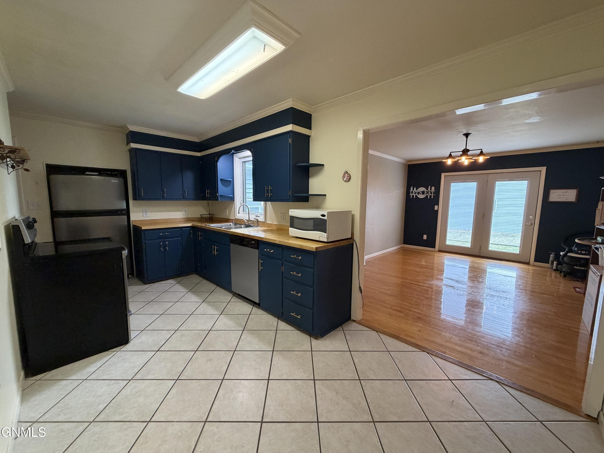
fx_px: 244
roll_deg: +0.0
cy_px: 226
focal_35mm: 14
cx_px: 302
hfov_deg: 102.1
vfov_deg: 85.7
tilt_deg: -6.0
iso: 250
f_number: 2.2
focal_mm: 2.22
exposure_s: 1/60
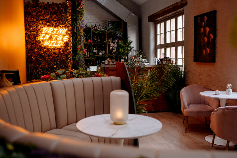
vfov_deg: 37.1
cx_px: 118
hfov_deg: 53.3
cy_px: 79
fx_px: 236
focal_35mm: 36
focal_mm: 35
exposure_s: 1/250
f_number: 2
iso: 2500
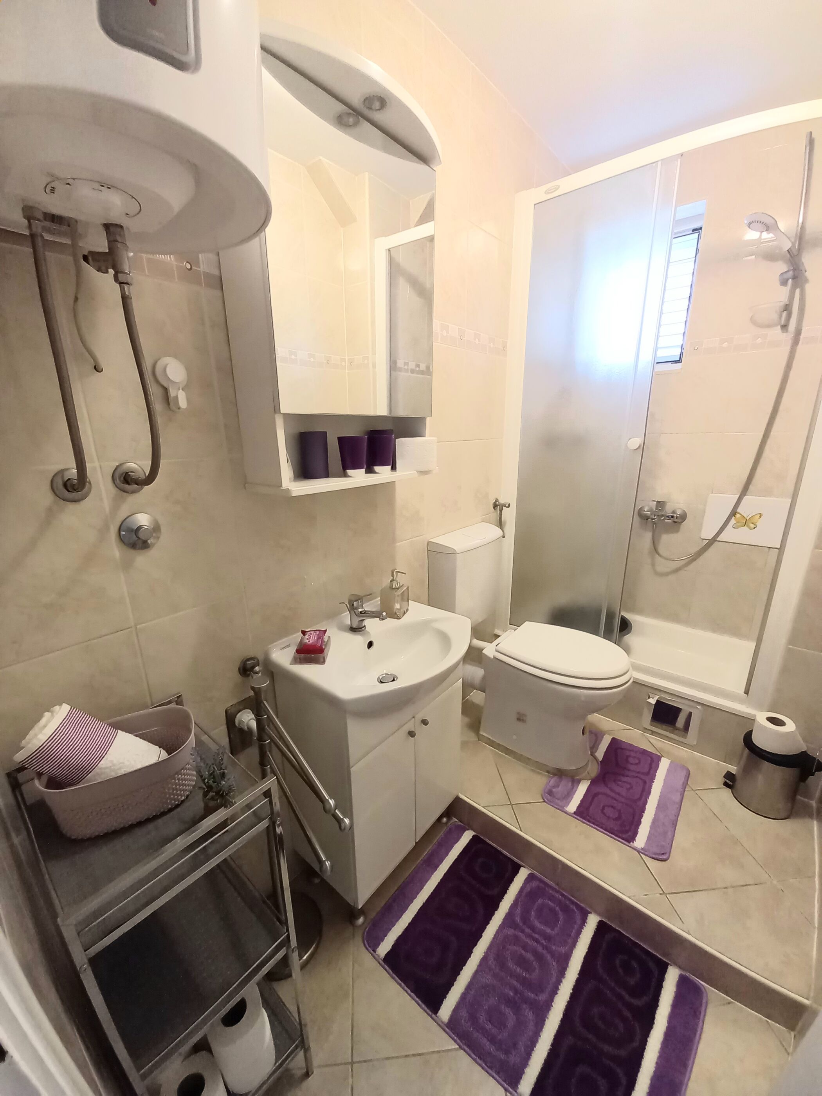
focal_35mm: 13
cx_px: 411
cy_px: 548
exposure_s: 1/33
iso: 250
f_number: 2.2
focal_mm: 1.42
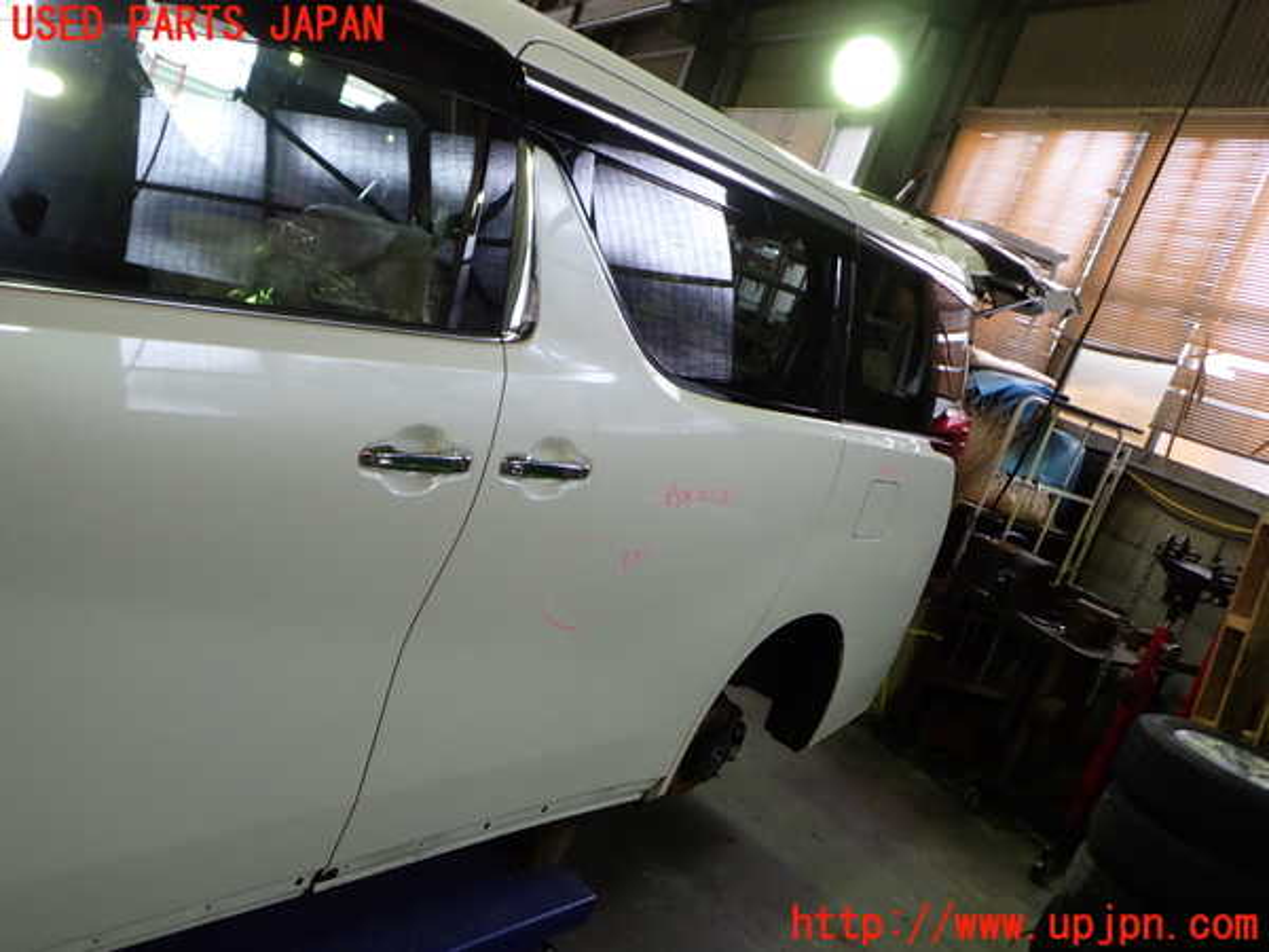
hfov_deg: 60.0
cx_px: 634
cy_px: 476
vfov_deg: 46.8
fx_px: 1100
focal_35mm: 30
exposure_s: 1/60
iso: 200
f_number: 2.3
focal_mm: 5.4
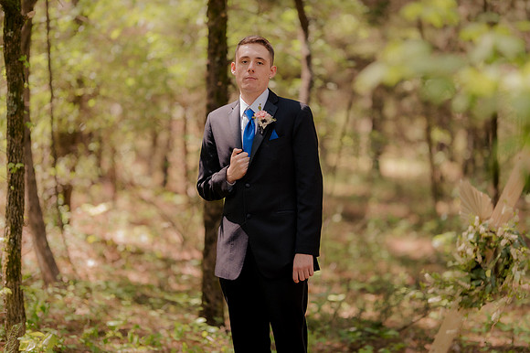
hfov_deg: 19.5
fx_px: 1545
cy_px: 176
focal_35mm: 105
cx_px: 265
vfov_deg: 13.0
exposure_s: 1/500
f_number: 1.4
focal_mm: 105
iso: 125
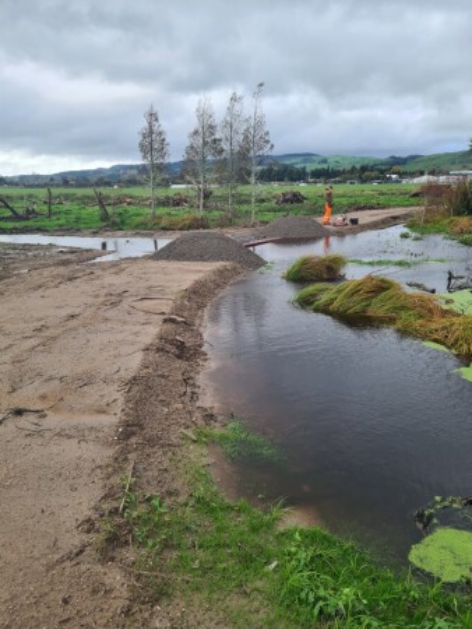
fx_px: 472
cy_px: 314
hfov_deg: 53.1
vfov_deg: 67.3
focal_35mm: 26
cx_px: 236
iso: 50
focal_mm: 5.4
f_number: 1.8
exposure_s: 1/716
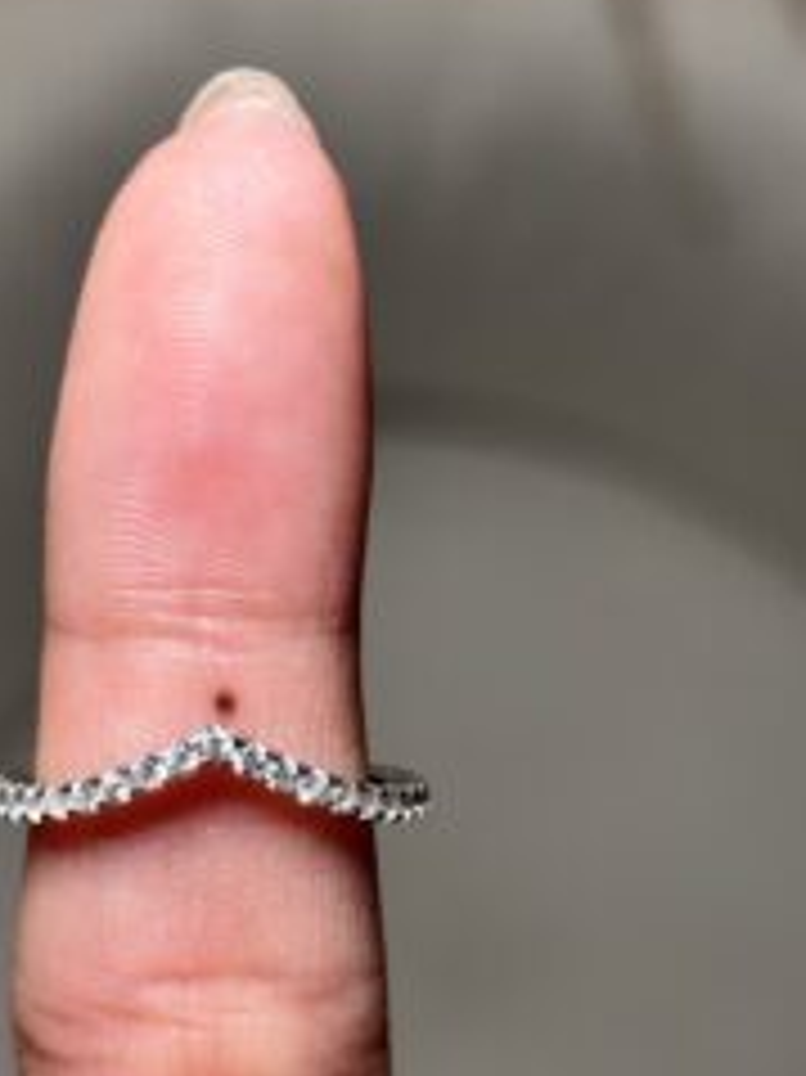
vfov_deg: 22.5
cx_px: 198
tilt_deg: -66.7
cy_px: 617
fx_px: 2703
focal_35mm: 87
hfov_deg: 16.9
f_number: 1.6
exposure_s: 1/83
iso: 50
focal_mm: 5.96
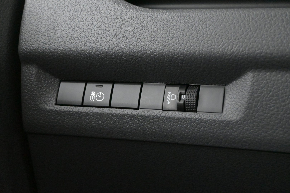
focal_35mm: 56
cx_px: 145
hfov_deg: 35.9
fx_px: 447
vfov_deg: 24.4
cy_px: 96
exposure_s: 1/60
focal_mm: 37
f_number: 5.3
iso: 12800
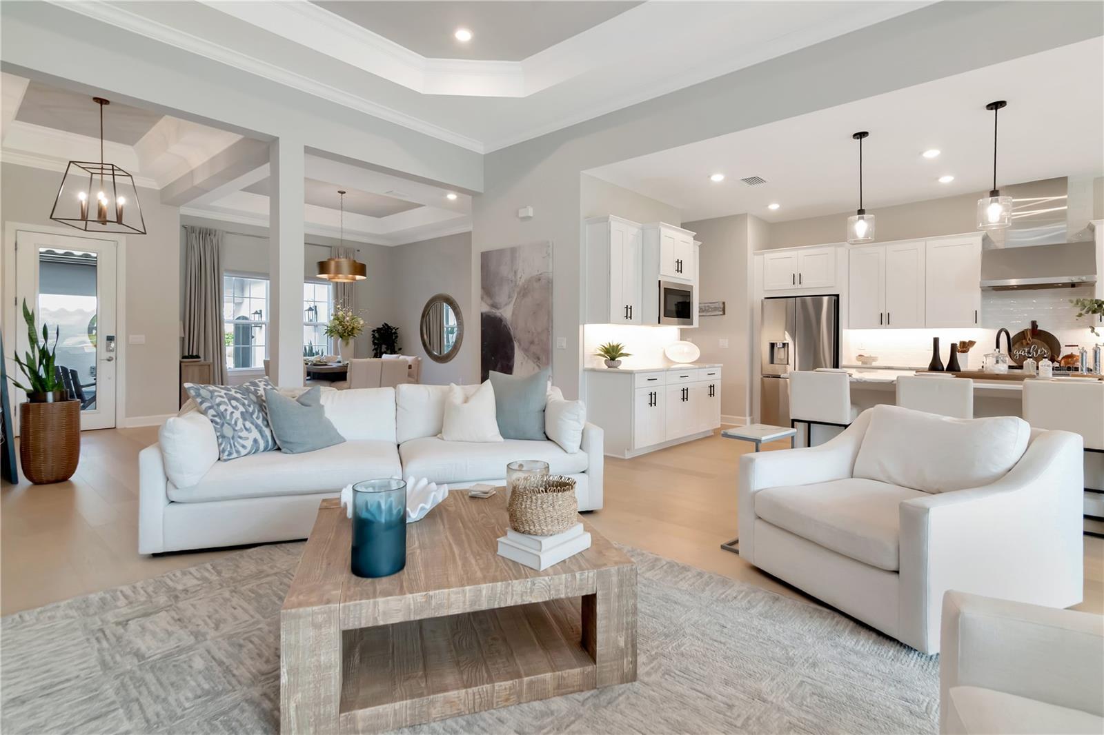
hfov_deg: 95.0
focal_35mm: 16
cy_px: 368
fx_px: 506
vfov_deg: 72.0
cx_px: 552
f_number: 7.1
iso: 800
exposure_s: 1/40
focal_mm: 11
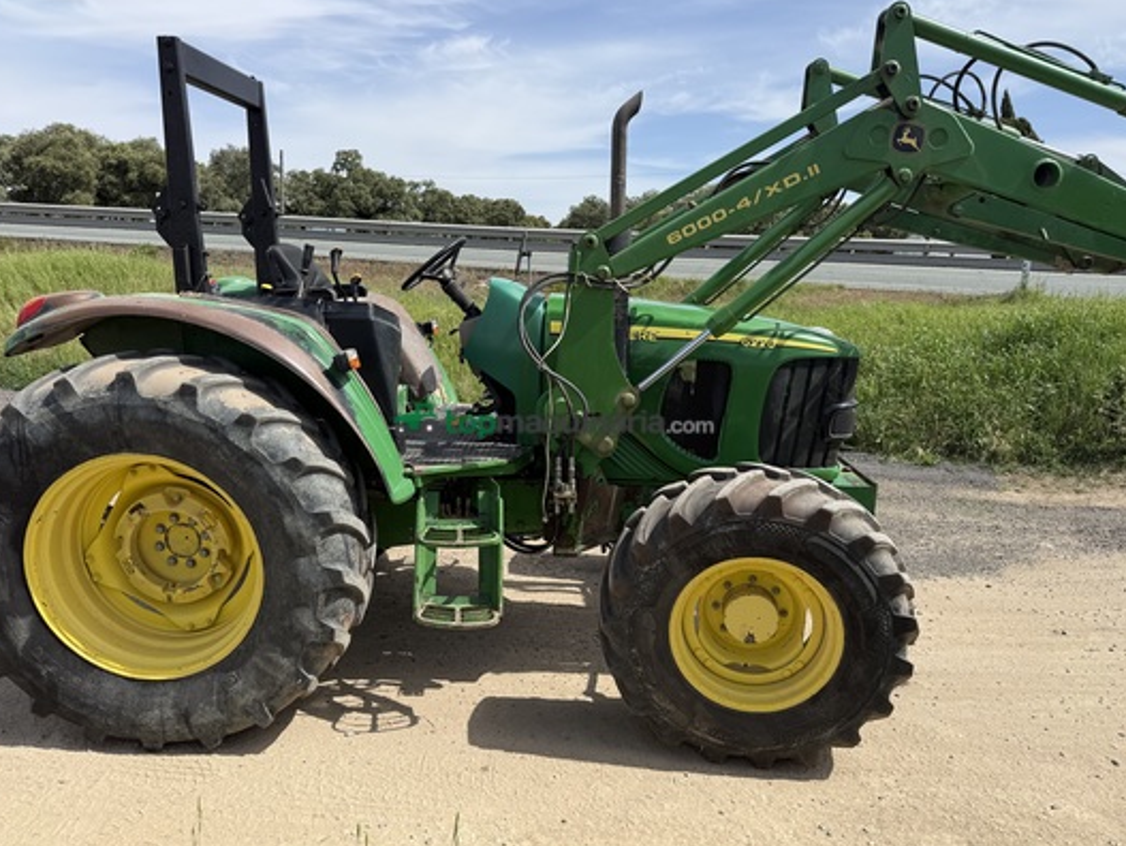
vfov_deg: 54.9
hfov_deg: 69.4
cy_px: 421
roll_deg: -2.4
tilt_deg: -12.2
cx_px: 554
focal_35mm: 25
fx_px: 814
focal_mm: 6.76
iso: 80
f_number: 1.78
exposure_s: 1/3584
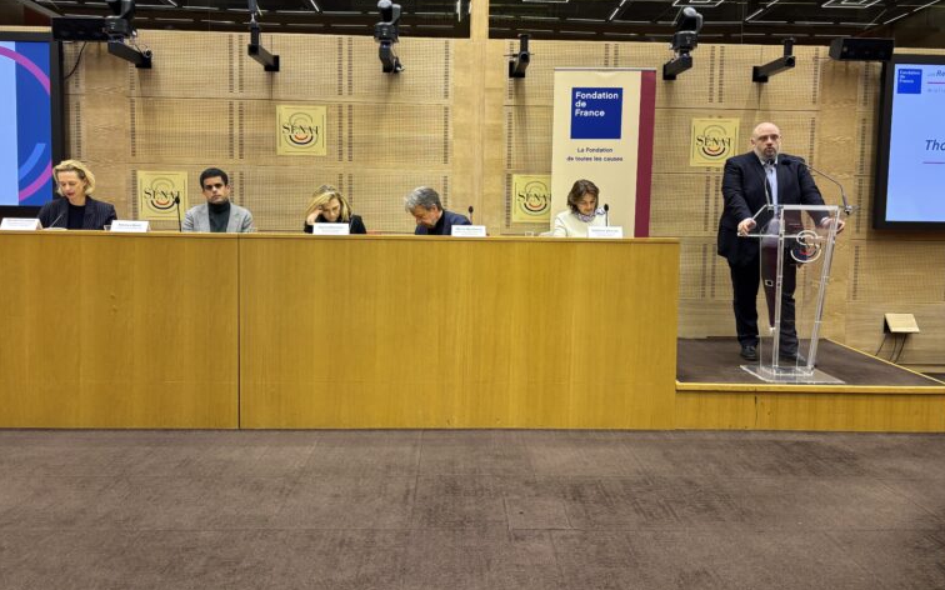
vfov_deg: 44.3
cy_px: 245
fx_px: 721
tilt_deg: -4.3
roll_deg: -0.9
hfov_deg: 66.5
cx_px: 475
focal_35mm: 28
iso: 160
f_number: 1.6
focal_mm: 5.96
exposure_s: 1/50
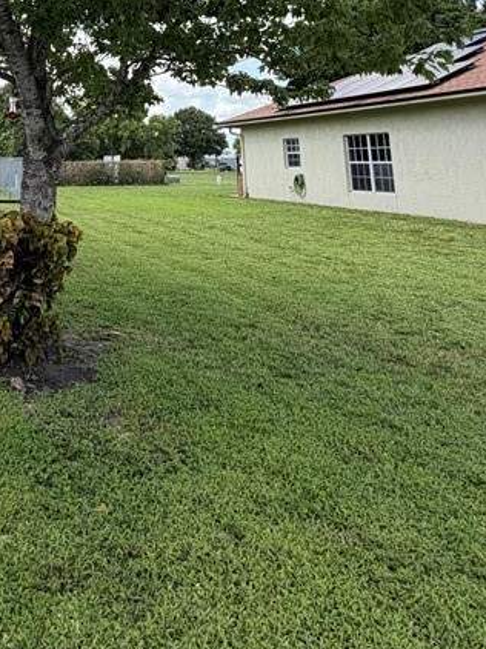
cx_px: 72
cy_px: 22
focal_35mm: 34
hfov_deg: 39.5
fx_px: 637
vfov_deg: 46.5
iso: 50
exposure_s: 1/502
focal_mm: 2.22
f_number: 2.2
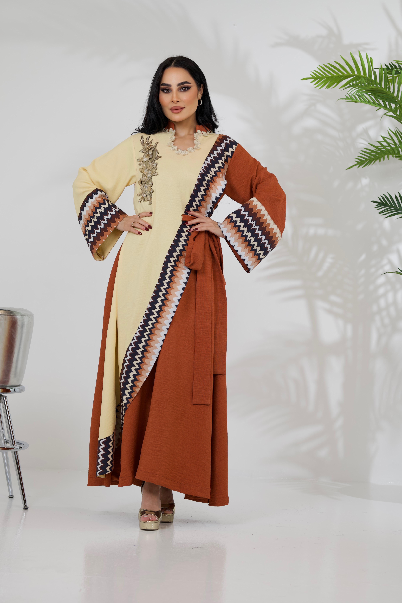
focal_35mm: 75
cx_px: 201
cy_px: 302
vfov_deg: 27.0
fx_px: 1256
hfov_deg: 18.2
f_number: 3.5
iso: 100
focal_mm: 50
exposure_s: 1/100
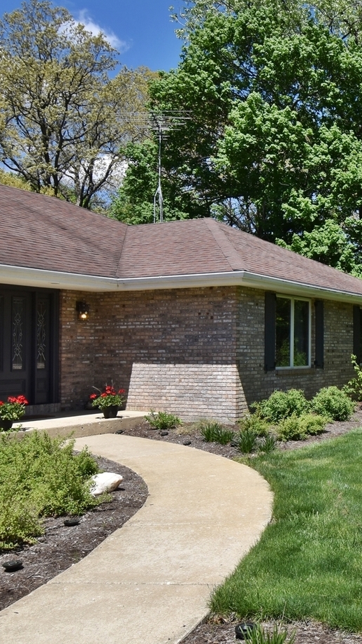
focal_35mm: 36
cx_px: 410
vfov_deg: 55.4
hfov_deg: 29.3
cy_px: 331
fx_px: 613
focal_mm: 13
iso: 200
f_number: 10
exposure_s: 1/400
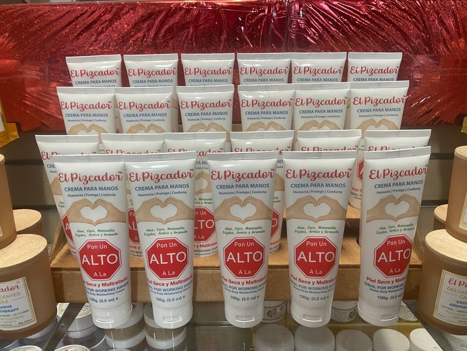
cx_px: 234
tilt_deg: -18.9
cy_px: 176
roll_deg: +1.4
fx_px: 391
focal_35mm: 29
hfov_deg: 61.7
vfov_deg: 48.2
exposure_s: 1/60
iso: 64
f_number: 1.8
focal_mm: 3
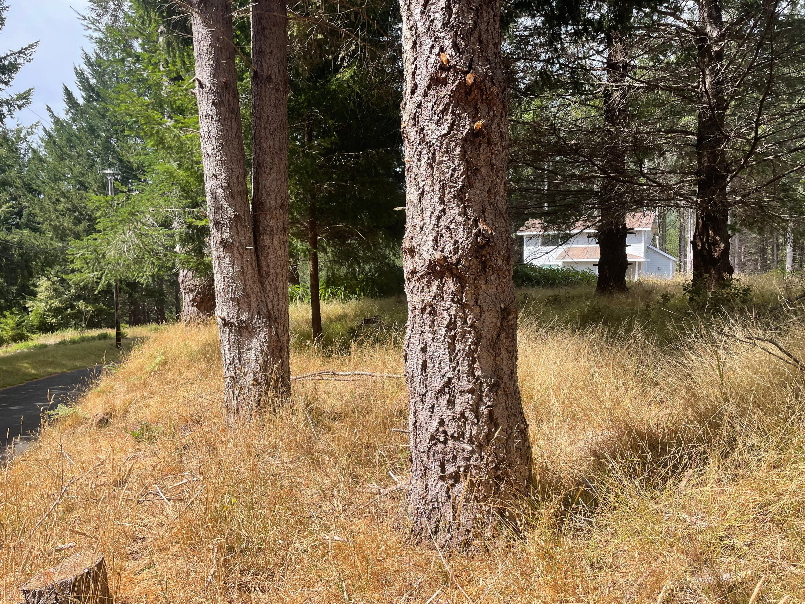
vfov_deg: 53.1
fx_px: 605
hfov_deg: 67.3
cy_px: 302
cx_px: 402
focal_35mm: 26
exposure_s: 1/1473
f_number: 1.6
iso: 32
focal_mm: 4.2
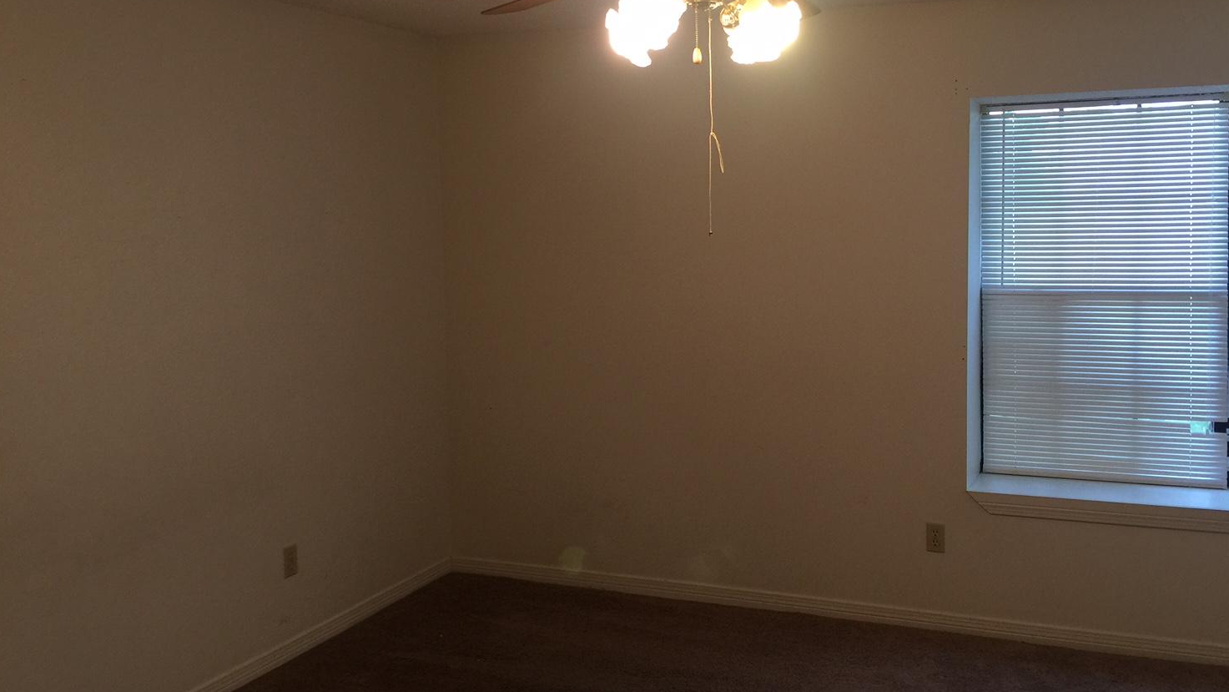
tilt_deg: -5.0
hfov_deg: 56.5
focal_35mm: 35
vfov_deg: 33.7
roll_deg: +0.1
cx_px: 672
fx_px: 1141
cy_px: 299
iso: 50
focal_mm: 4.15
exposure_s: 1/30
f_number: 2.2
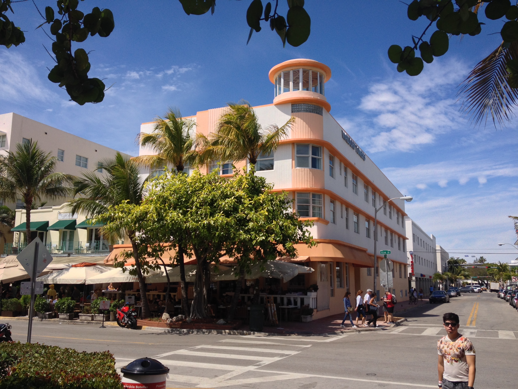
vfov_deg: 40.7
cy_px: 194
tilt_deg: +7.8
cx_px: 259
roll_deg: +0.0
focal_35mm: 35
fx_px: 524
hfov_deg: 52.6
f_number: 2.4
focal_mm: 4.28
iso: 50
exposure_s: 1/1783
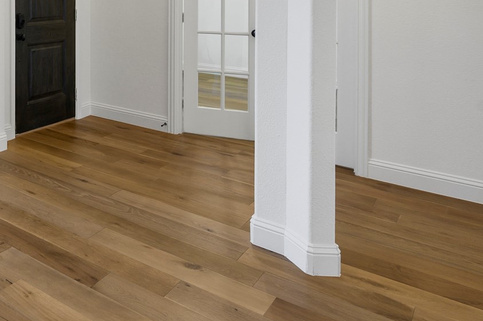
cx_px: -64
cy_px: -14
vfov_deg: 33.1
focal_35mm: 36
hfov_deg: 41.0
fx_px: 483
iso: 640
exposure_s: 1/8
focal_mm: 14
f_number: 8
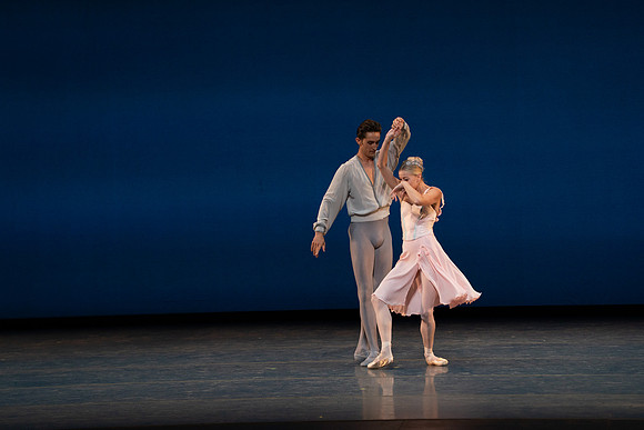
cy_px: 215
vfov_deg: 6.9
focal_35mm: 200
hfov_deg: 10.3
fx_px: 3578
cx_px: 322
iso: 3200
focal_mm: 200
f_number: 8
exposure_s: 1/500
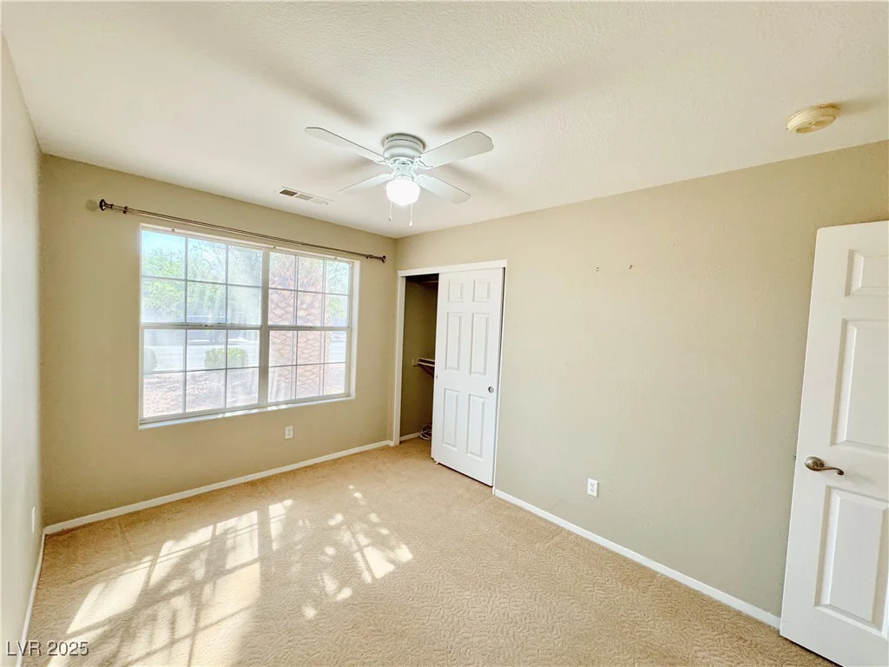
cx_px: 444
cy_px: 334
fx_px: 360
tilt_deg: -3.0
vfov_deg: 85.7
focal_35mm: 14
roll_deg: -2.7
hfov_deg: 102.1
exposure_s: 1/120
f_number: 2.2
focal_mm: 2.22
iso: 250
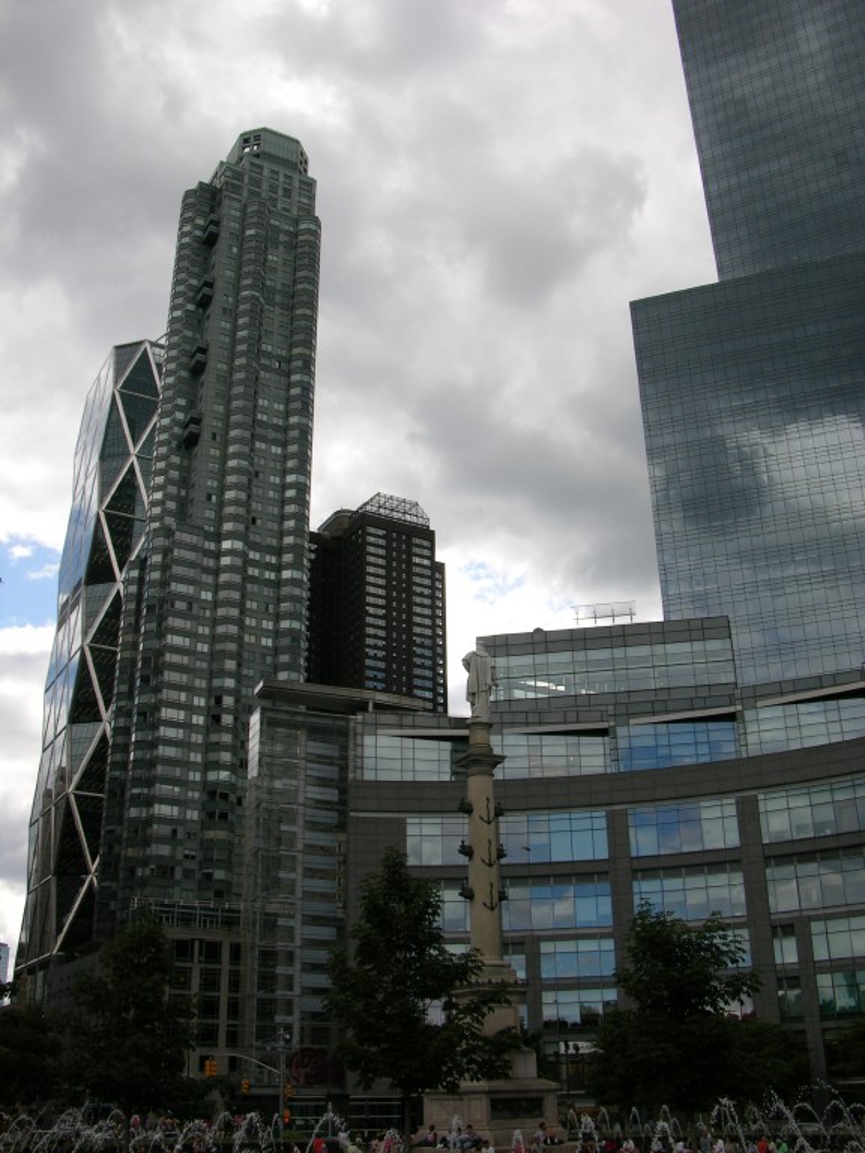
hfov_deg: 40.7
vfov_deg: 52.6
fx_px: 1166
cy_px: 576
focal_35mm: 35
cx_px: 432
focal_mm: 8.9
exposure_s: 1/227
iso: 50
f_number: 5.6
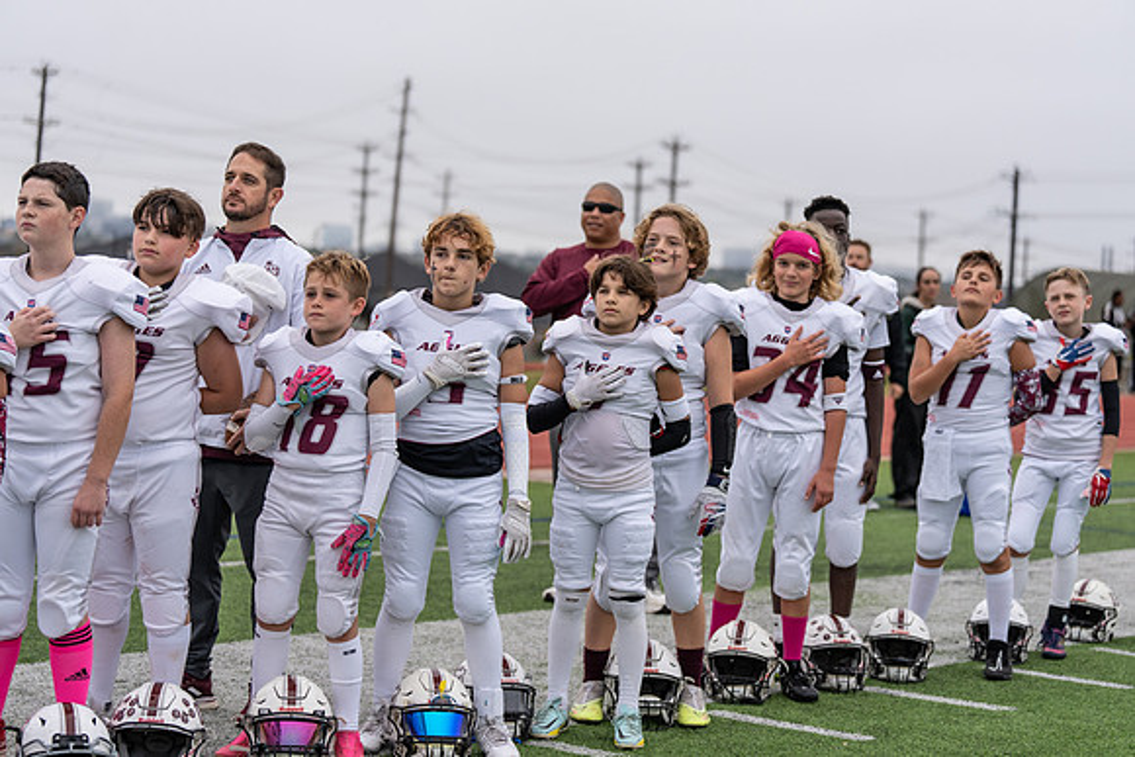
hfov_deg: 26.0
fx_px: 2460
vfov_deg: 17.5
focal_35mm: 78
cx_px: 568
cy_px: 378
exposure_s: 1/1250
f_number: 2.8
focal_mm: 78
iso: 500
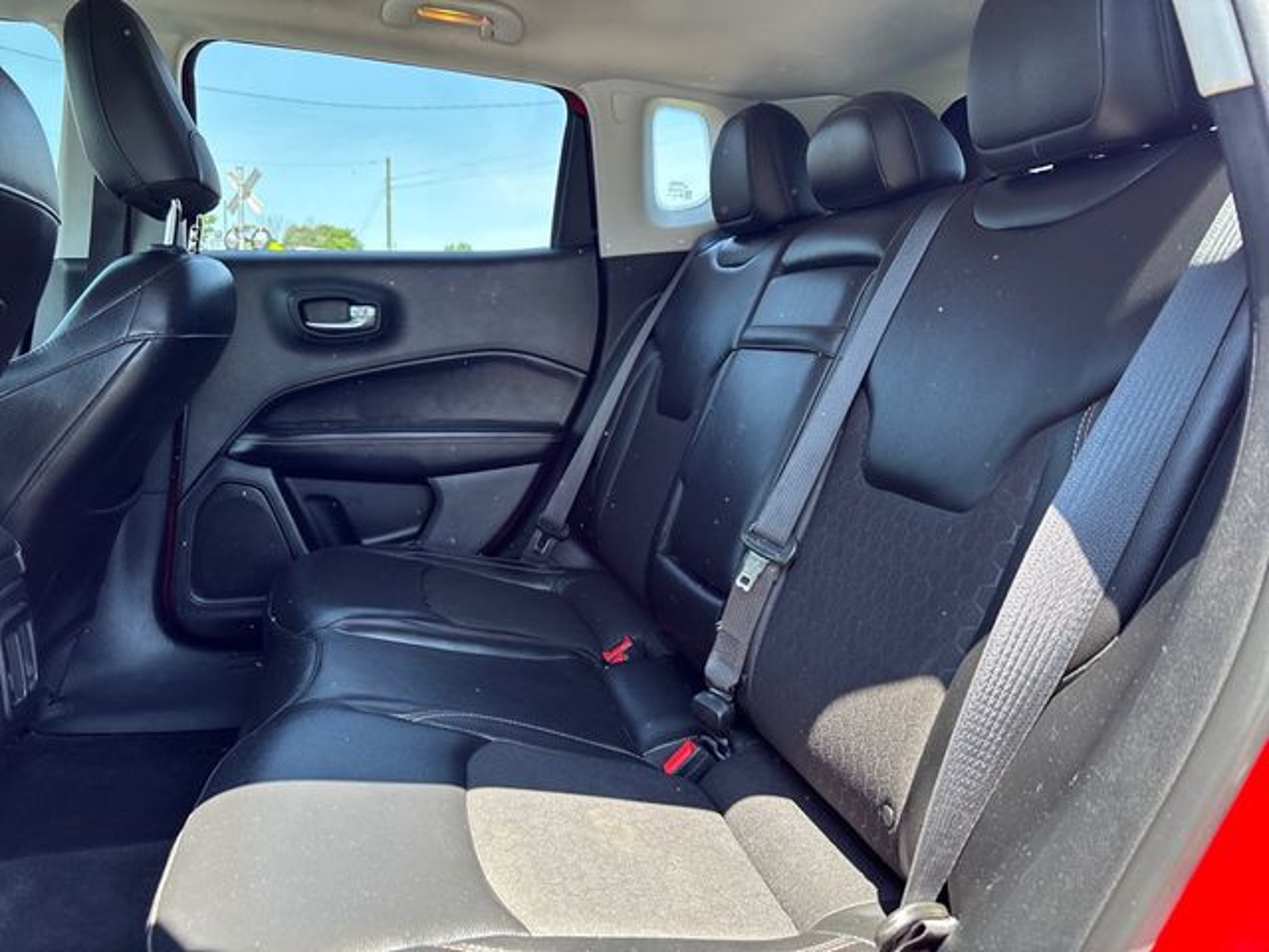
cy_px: 476
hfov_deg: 67.3
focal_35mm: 26
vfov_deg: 53.1
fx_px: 953
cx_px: 634
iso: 64
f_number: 1.6
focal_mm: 5.96
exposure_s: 1/124
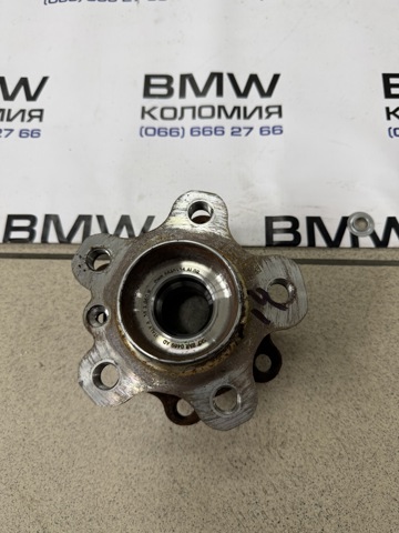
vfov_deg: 71.6
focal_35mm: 24
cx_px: 200
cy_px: 266
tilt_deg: -73.7
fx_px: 369
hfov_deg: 56.8
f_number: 1.78
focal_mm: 6.76
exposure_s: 1/100
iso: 160
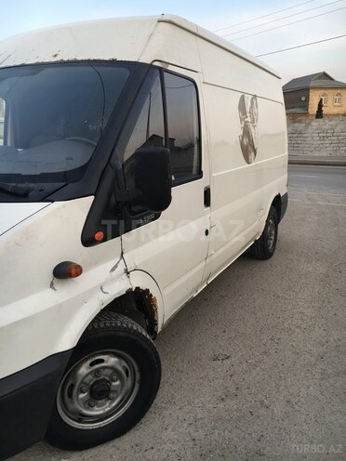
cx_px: 173
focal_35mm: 29
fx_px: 386
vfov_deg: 61.7
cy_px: 230
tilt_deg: -14.2
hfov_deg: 48.2
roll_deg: +1.6
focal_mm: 4.15
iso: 25
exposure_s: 1/100
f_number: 2.2
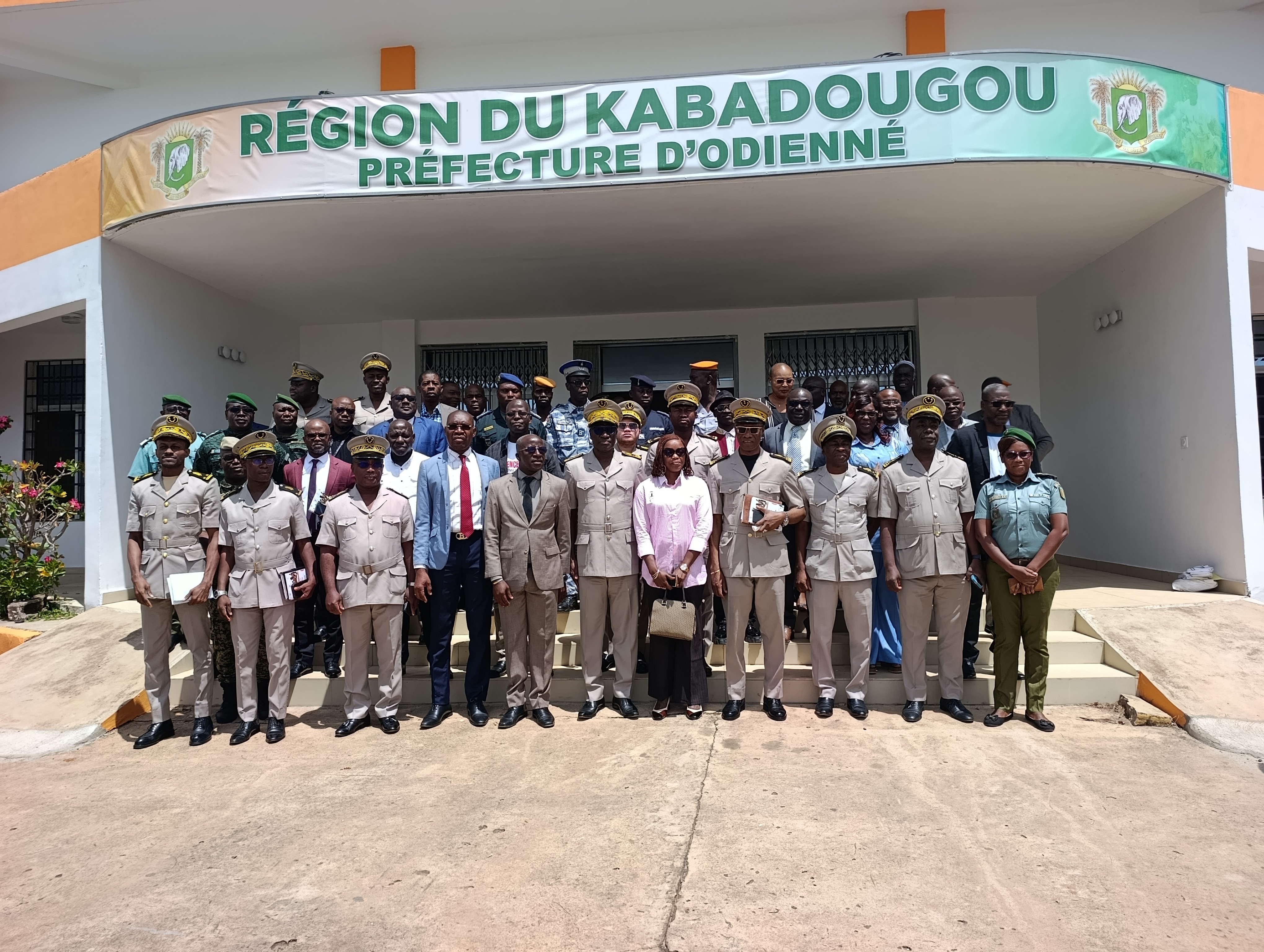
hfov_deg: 73.8
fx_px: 841
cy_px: 476
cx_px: 632
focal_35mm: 23
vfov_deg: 59.0
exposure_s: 1/568
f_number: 1.65
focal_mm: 6.11
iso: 50
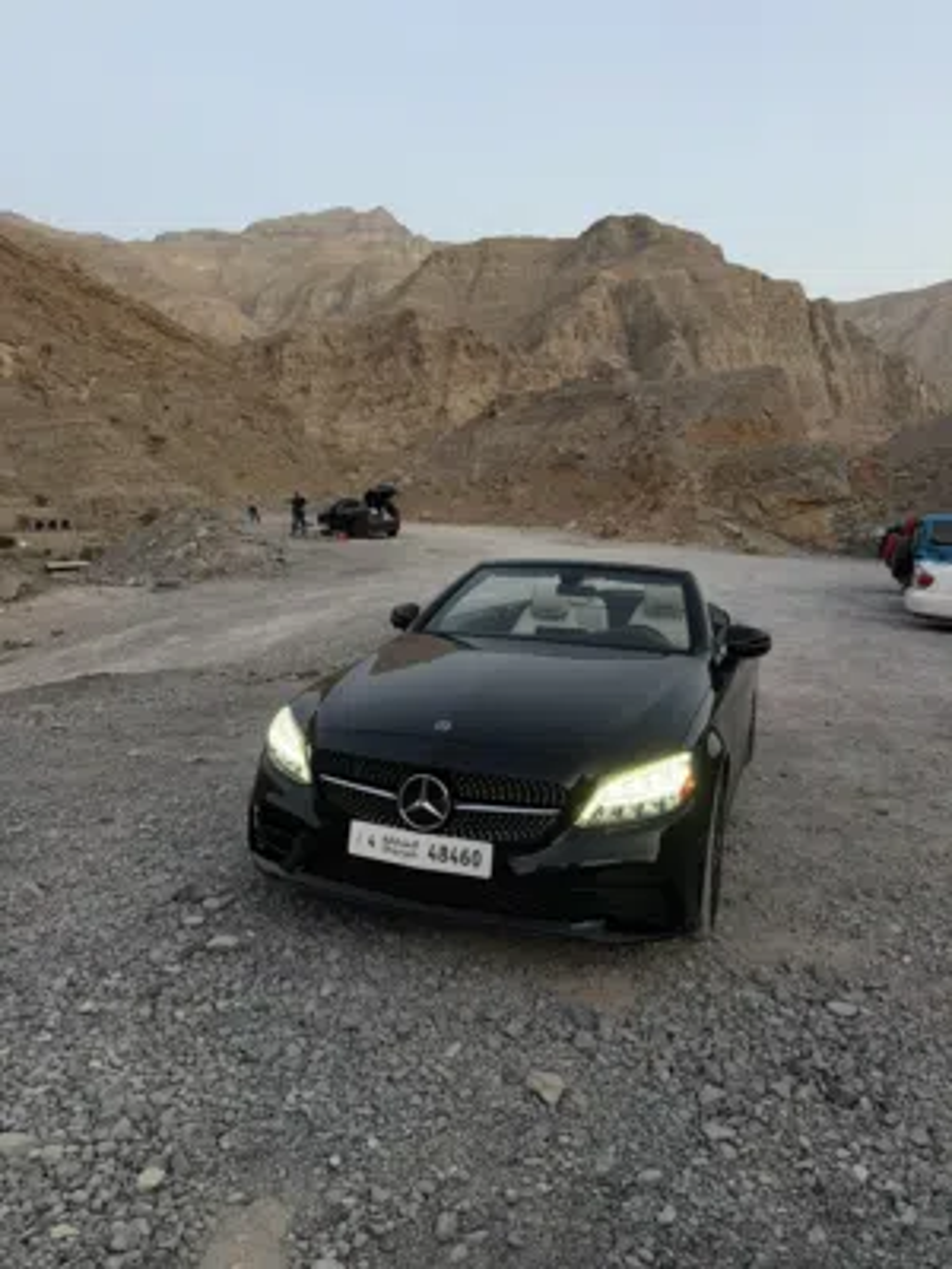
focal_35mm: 24
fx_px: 880
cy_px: 634
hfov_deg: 56.8
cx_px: 476
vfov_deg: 71.6
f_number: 1.78
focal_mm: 6.76
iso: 640
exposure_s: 1/60
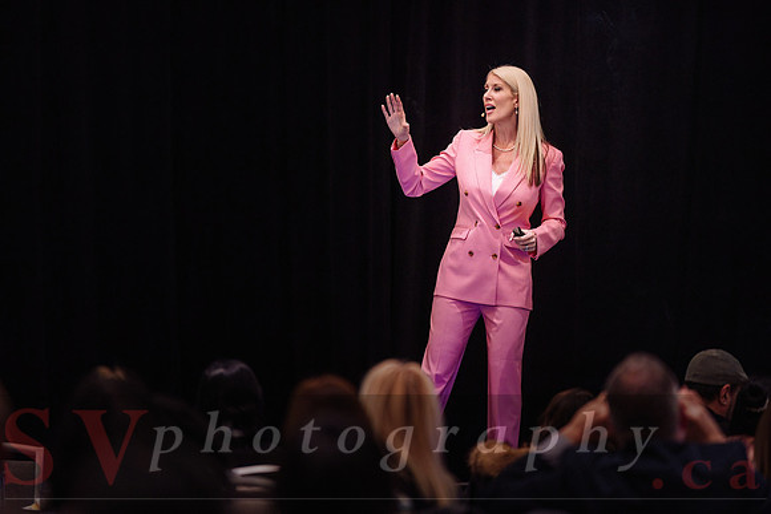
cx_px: 386
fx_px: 4284
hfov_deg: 10.3
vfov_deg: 6.9
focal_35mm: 200
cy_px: 257
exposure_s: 1/200
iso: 2500
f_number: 2.8
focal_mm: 200
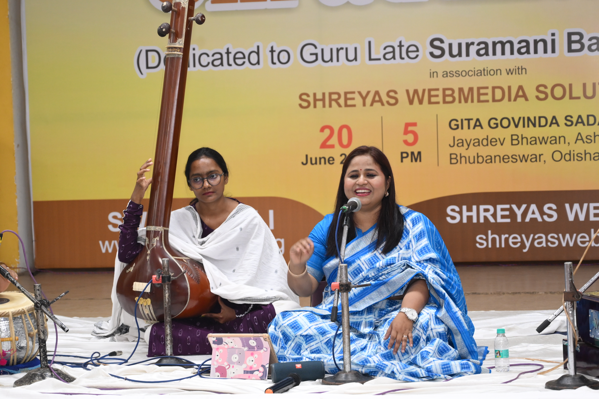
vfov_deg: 14.7
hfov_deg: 21.9
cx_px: 300
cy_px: 200
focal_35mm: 93
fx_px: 1547
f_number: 4
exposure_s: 1/125
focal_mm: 62
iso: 1600
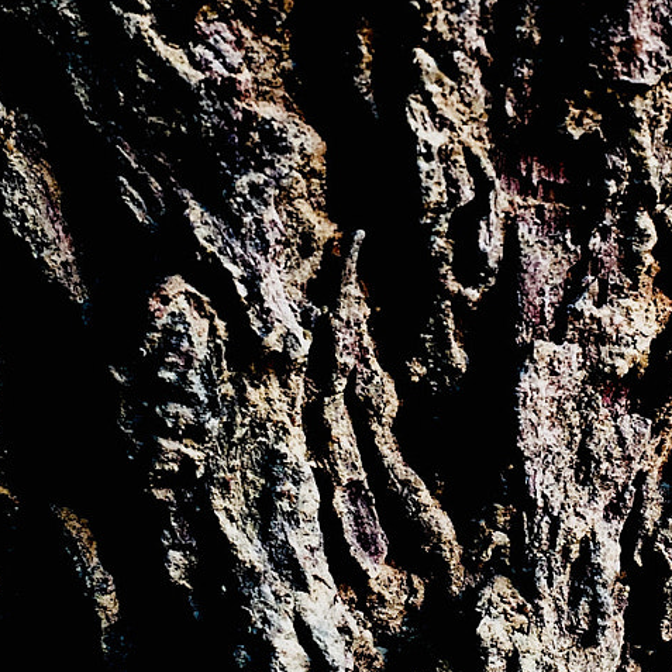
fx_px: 1889
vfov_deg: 20.1
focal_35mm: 86
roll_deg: +0.5
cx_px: 375
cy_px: 204
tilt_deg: +4.3
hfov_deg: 20.2
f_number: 2.2
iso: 50
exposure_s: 1/100
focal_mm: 4.15
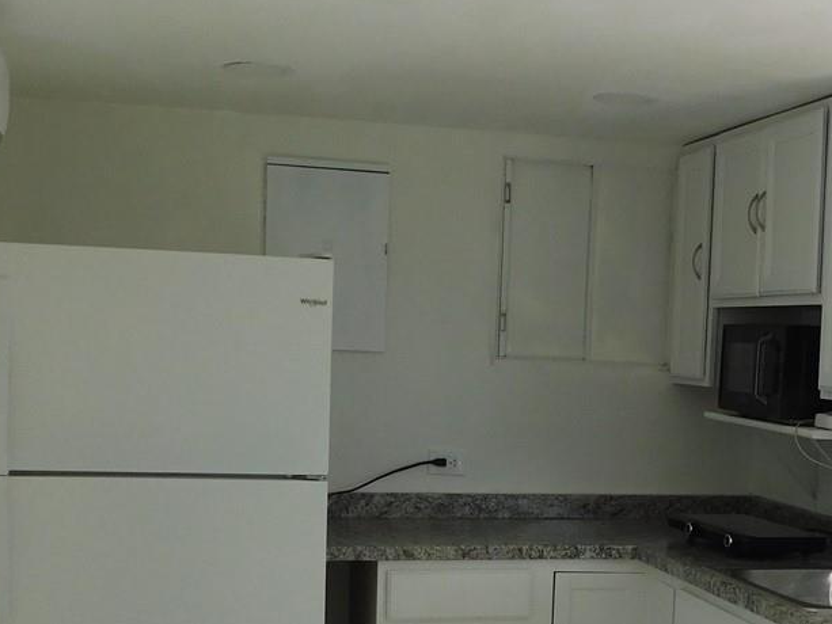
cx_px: 550
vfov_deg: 23.8
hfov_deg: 31.9
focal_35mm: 60
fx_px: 1442
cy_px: 558
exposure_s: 1/250
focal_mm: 4
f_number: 3
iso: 125
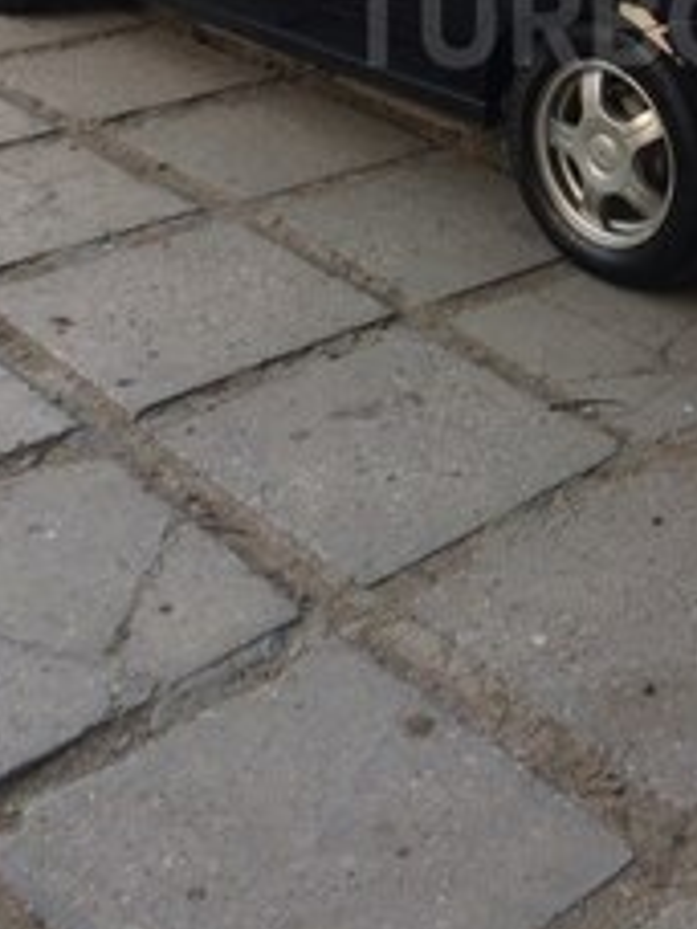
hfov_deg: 22.6
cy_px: 20
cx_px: 656
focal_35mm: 63
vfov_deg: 28.9
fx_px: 1691
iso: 40
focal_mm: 4.15
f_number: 2.2
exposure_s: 1/50
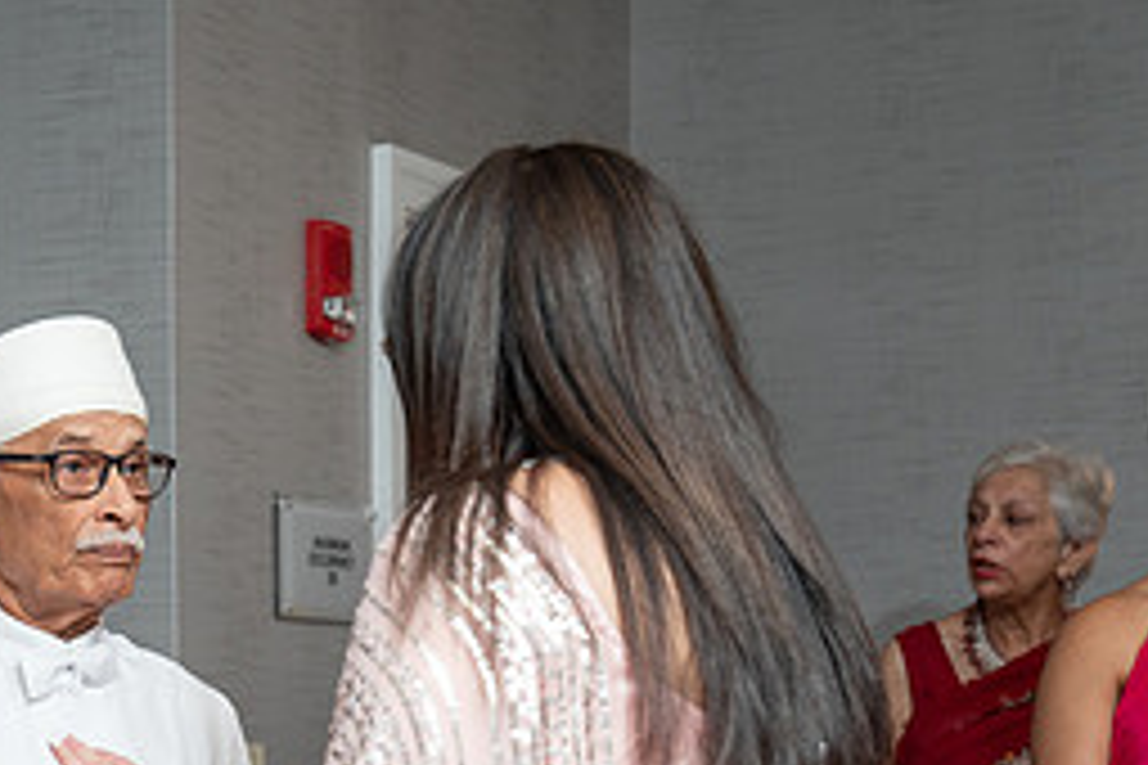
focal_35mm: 104
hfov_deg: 19.0
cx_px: -26
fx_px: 3316
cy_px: 792
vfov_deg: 13.0
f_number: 4
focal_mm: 45
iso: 1000
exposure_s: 1/250
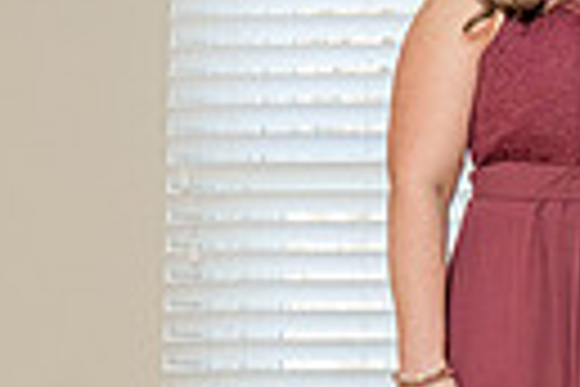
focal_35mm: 182
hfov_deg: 10.7
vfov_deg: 7.5
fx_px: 2932
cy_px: 319
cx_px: 979
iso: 2000
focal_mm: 35
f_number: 5.6
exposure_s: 1/100
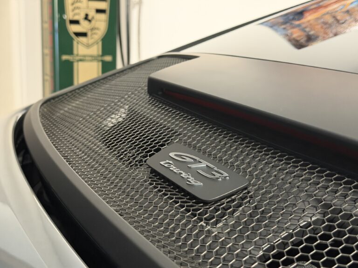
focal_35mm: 48
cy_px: 134
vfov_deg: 30.3
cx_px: 179
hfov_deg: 39.7
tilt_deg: -14.6
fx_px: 496
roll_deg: -2.4
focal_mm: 6.76
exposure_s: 1/38
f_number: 1.78
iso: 500
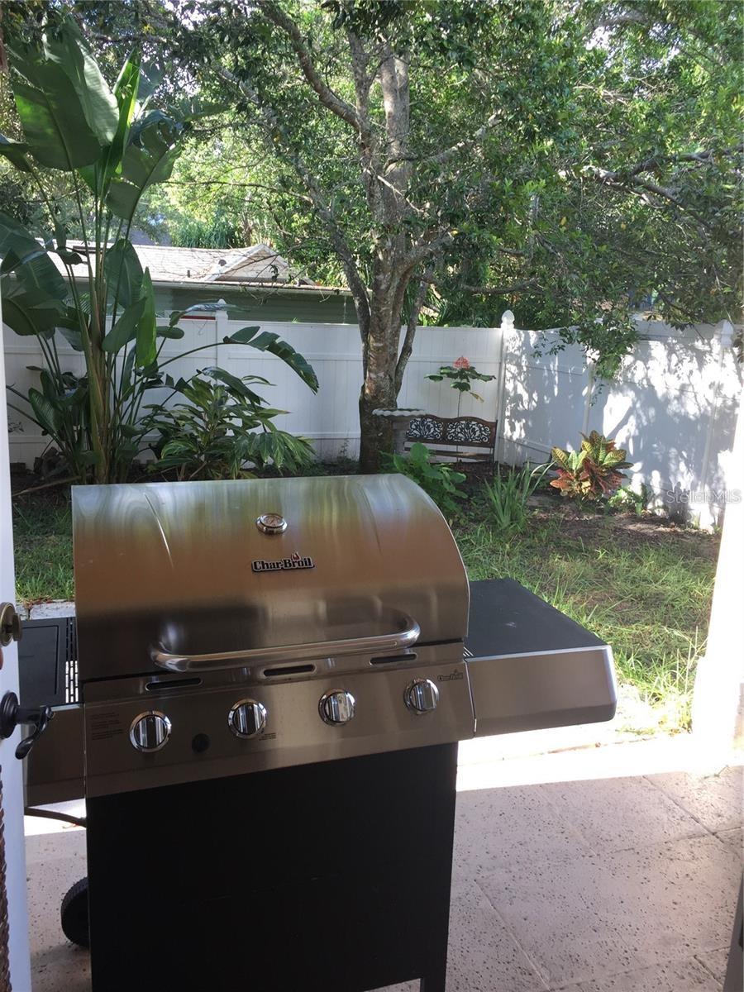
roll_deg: -2.0
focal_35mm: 29
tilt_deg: -11.9
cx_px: 372
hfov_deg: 48.2
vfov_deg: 61.7
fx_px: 831
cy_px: 496
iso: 32
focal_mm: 4.15
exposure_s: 1/120
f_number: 2.2
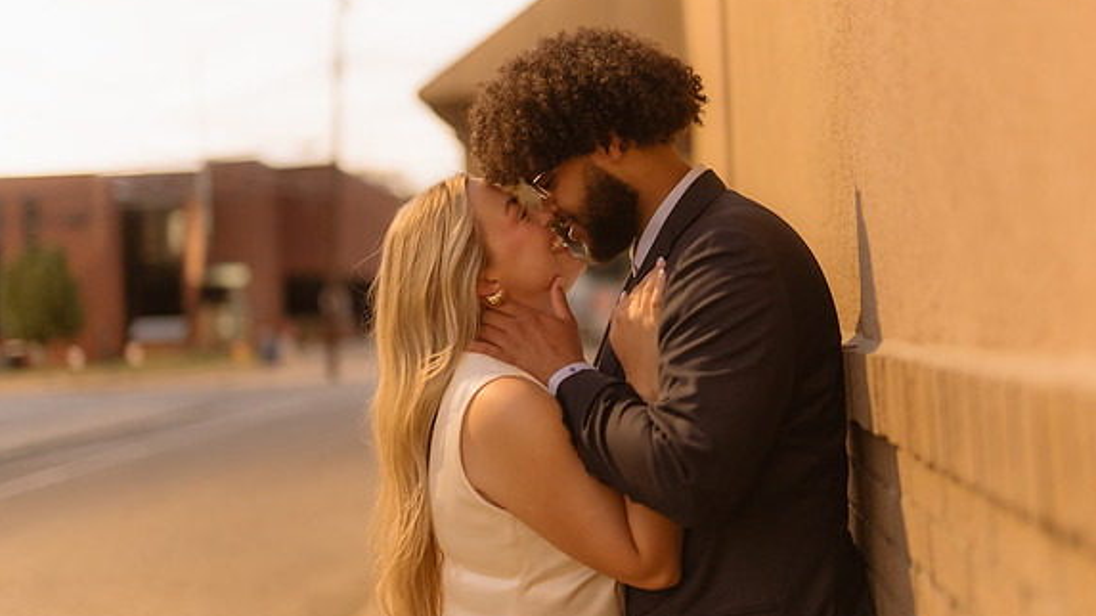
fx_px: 1540
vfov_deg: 22.6
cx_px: 551
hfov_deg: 39.2
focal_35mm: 53
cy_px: 265
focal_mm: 50
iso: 1000
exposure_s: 1/125
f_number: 1.4
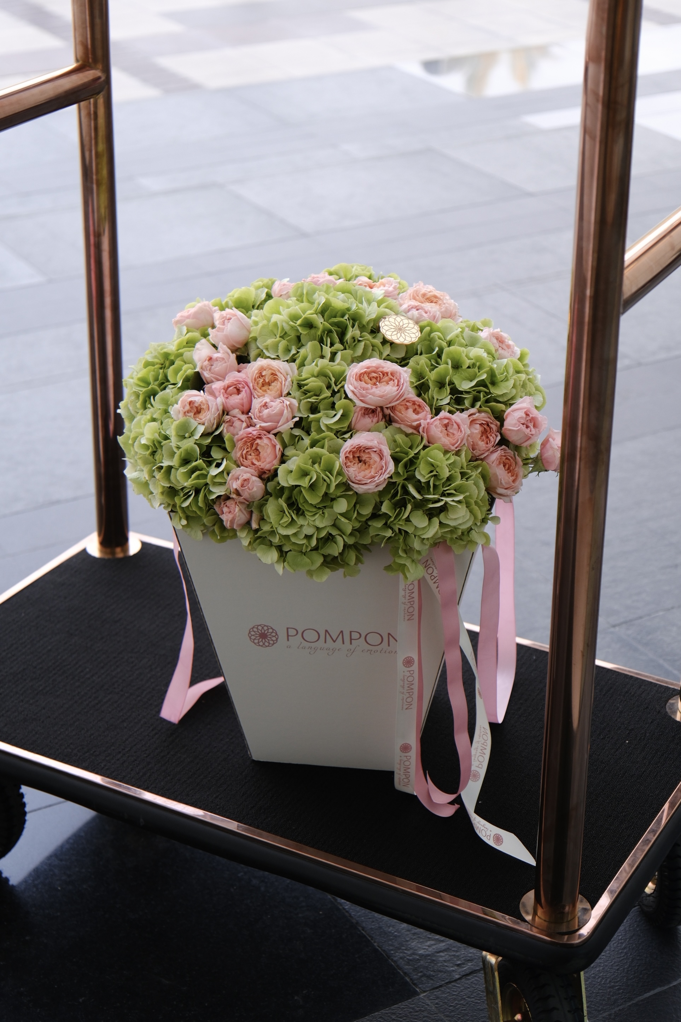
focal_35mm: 60
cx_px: 340
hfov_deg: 22.6
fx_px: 1702
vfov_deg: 33.4
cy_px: 511
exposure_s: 1/160
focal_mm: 39.8
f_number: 2.8
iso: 500
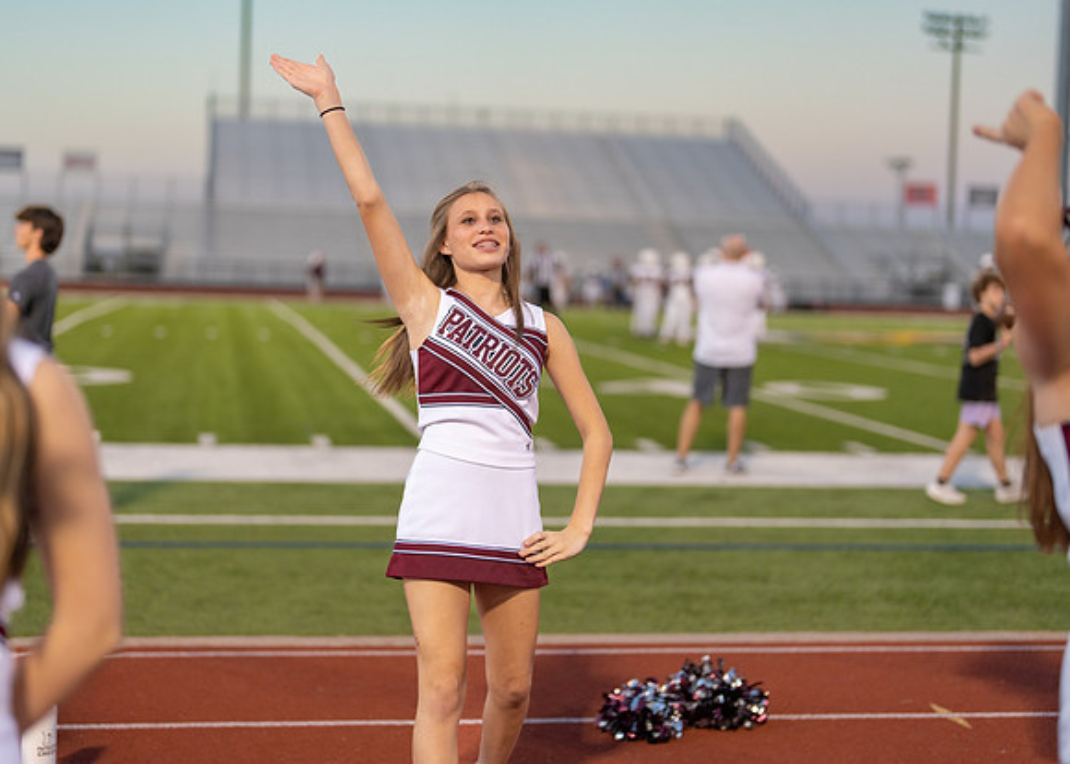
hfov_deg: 33.5
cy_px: 348
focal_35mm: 59
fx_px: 1780
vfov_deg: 24.2
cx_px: 506
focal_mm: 50
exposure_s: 1/1000
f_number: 1.2
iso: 400
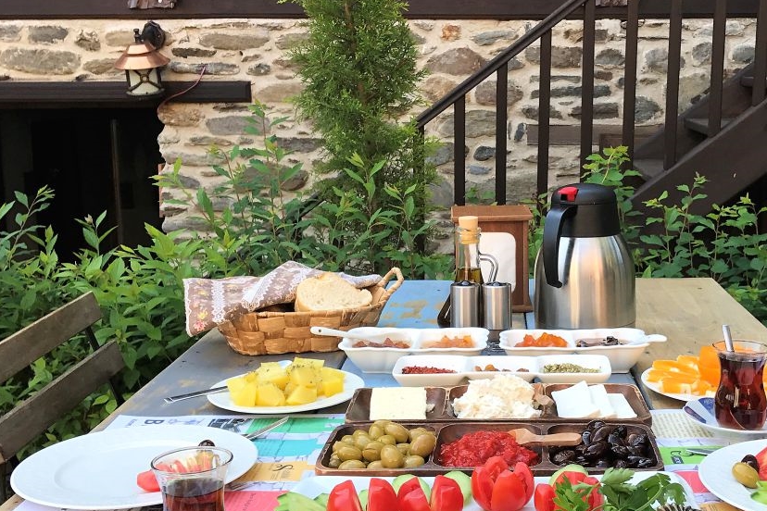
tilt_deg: -8.9
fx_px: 1023
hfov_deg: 40.9
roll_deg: +1.4
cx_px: 471
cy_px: 252
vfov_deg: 28.1
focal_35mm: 48
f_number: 1.8
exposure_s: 1/286
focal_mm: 3.99
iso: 20
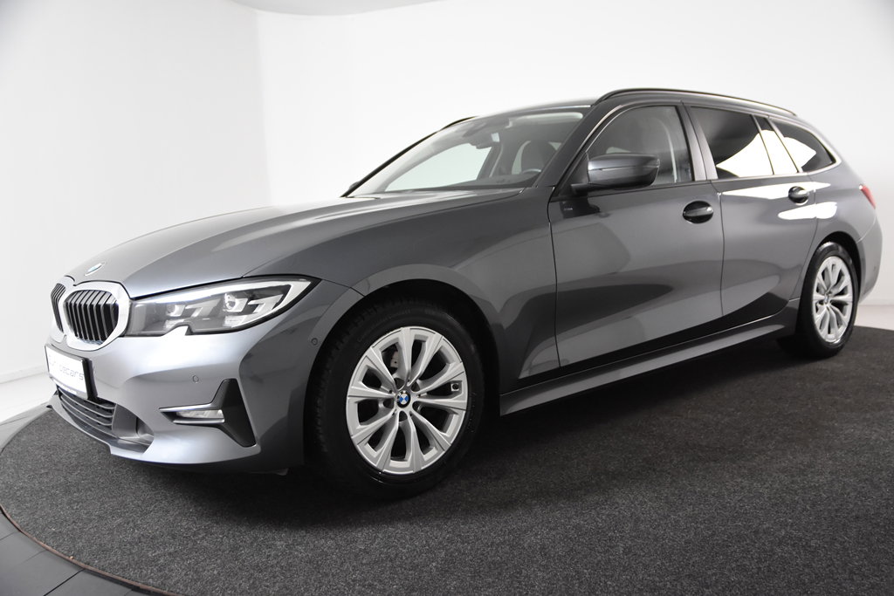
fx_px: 820
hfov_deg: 57.2
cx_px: 447
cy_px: 298
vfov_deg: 40.0
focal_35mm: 33
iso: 1600
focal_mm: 22
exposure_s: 1/60
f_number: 3.2
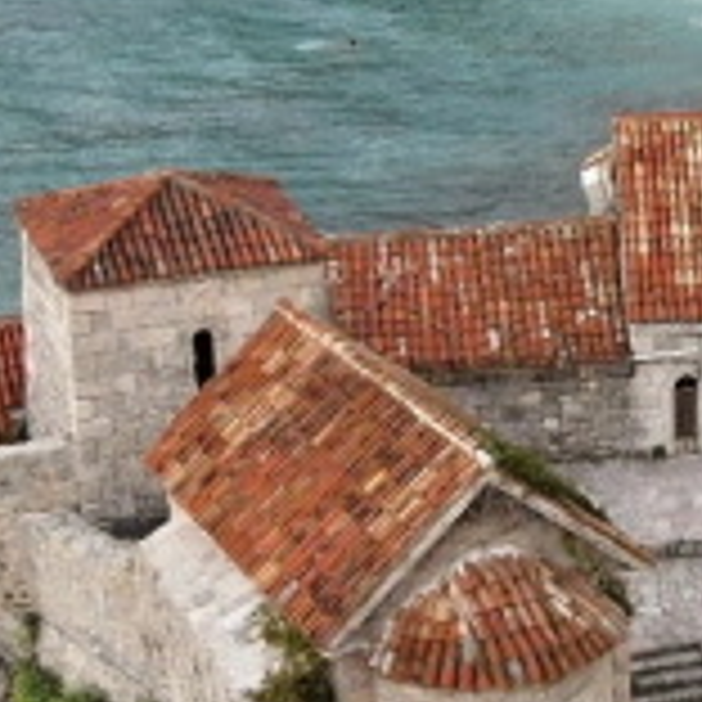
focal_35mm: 99
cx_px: 752
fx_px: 2271
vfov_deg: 17.6
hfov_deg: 17.1
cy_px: 421
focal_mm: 6.3
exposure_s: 1/40
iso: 400
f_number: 3.7
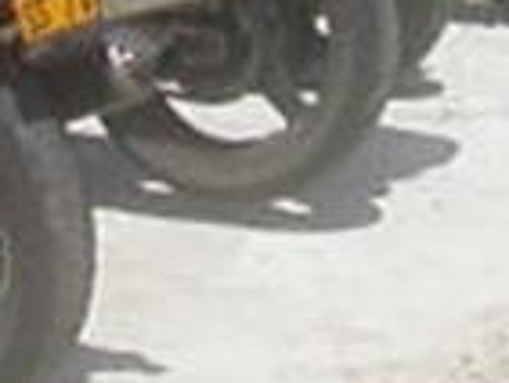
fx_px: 3944
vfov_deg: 5.4
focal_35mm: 268
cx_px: 195
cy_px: -434
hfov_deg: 7.4
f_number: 4.5
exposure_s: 1/805
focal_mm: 5.6
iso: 100
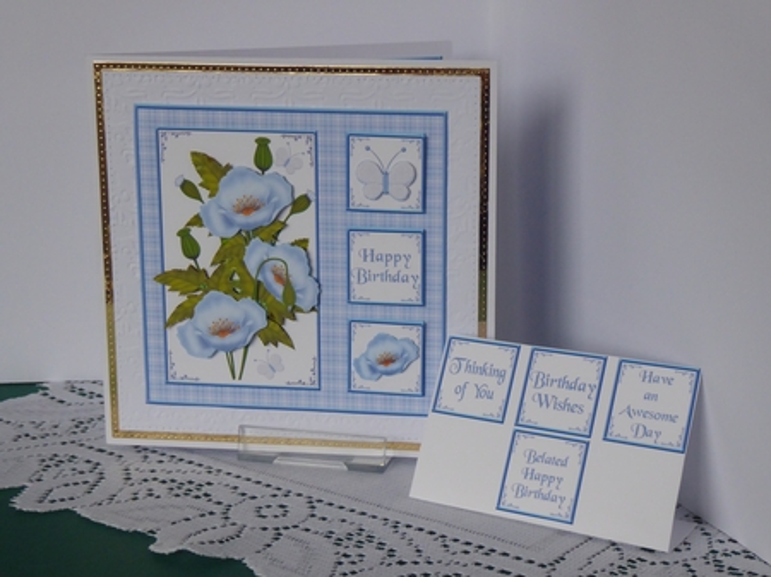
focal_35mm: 69
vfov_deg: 21.3
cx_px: 386
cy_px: 288
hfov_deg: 28.2
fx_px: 1536
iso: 400
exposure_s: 1/40
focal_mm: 11.7
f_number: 4.4
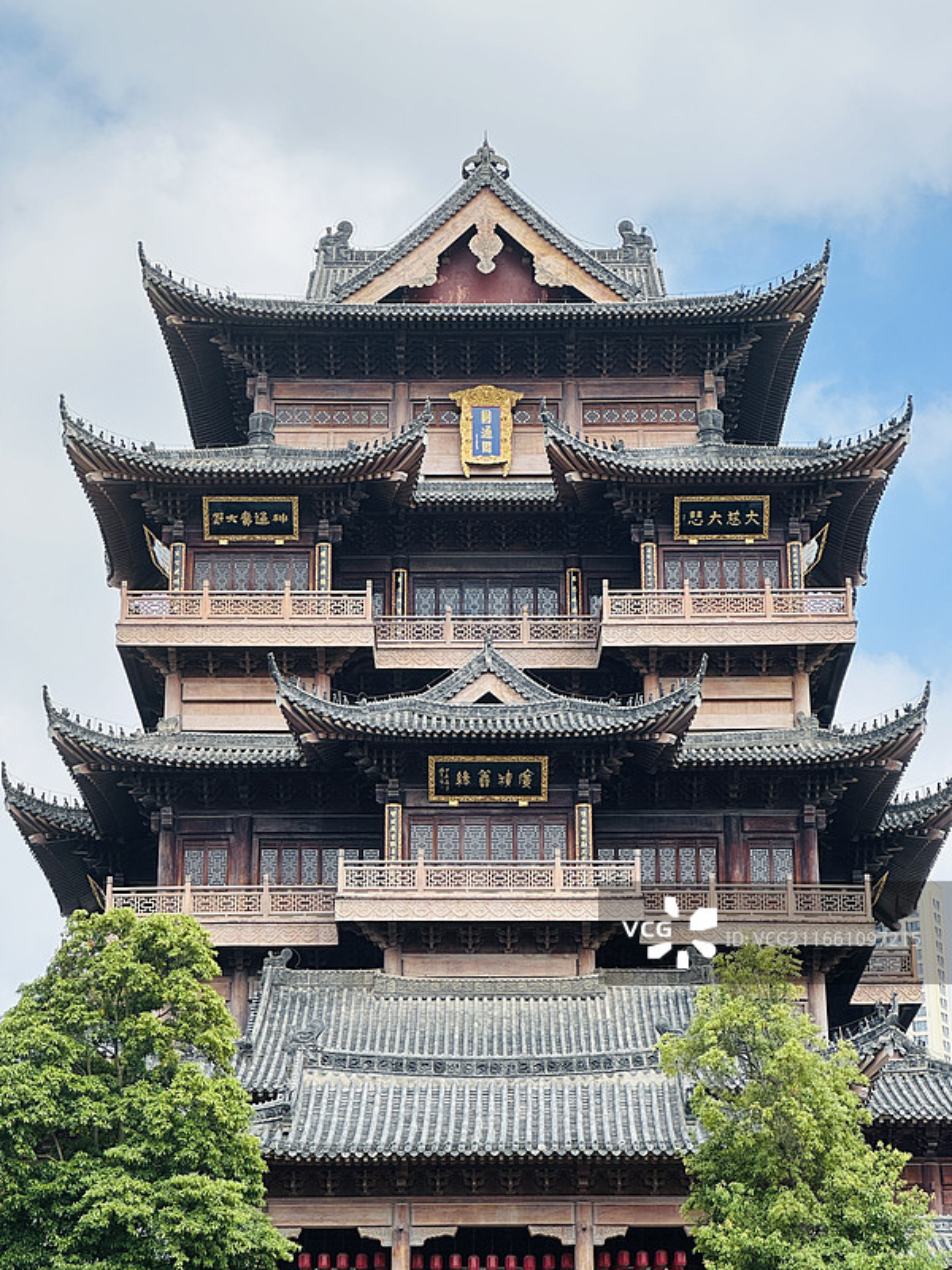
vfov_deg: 25.3
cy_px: 635
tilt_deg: +21.8
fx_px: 2824
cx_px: 476
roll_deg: +0.3
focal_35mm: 77
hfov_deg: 19.1
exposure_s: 1/717
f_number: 2.8
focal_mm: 9
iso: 32
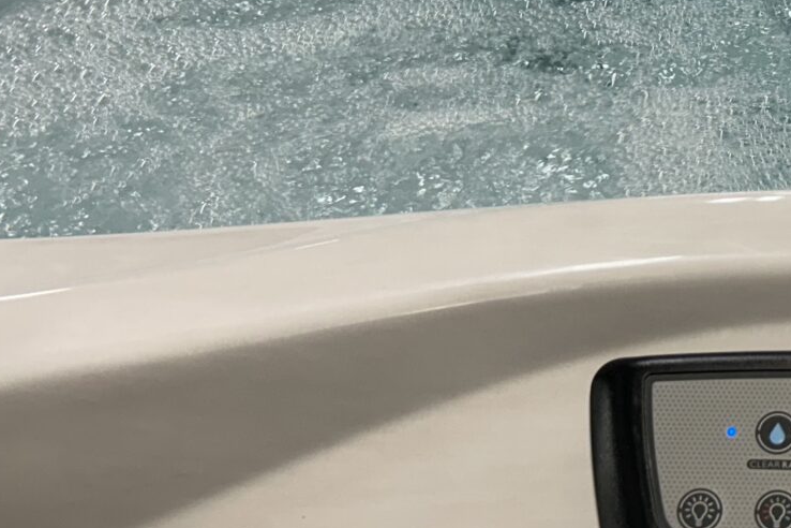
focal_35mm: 75
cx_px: 847
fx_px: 1648
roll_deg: +0.2
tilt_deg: -31.0
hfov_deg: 25.3
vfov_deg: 17.8
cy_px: 2
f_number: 1.5
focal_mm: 5.7
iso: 80
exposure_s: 1/120
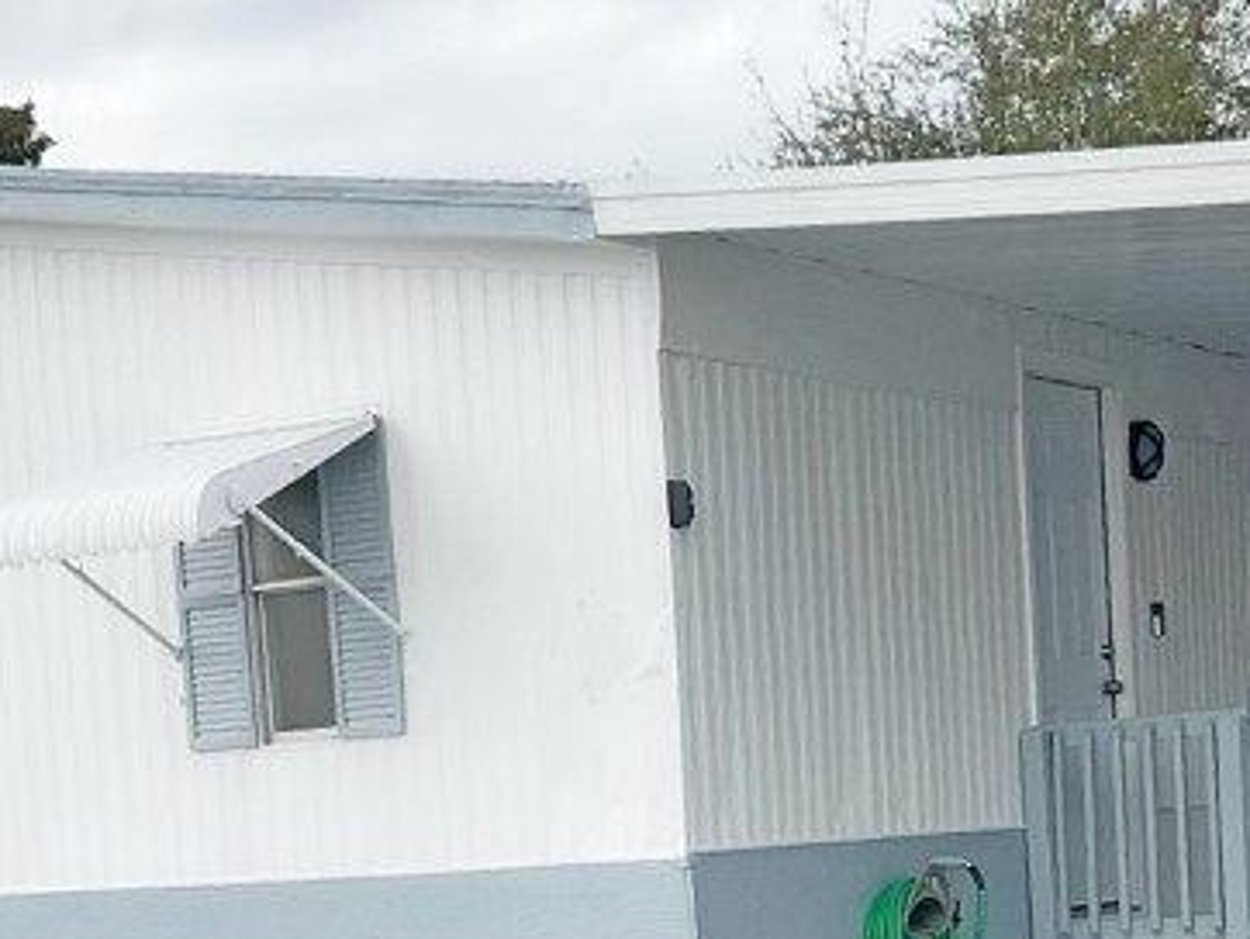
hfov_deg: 23.8
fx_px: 2963
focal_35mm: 82
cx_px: 767
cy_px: 1156
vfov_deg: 17.1
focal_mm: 3
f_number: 1.8
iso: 16
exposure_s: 1/883
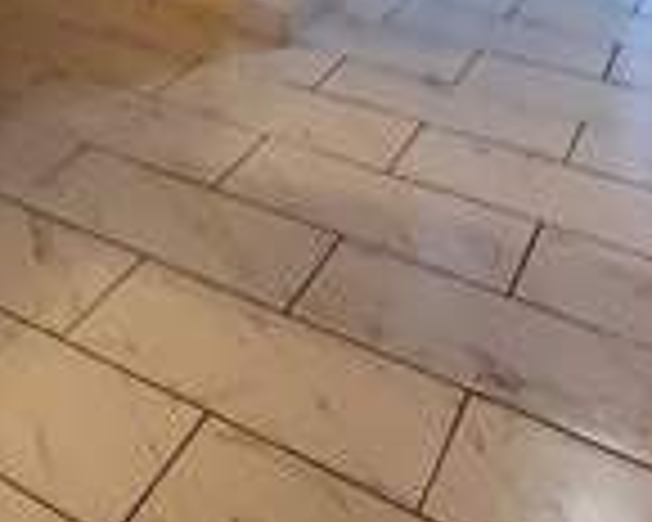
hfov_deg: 29.8
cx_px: -85
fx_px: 1081
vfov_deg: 20.4
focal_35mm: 56
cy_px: -382
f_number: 2.2
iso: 640
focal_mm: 1.8
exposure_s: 1/60
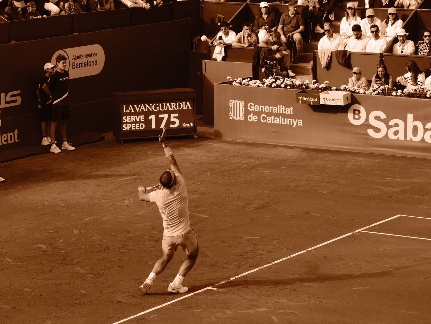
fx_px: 1631
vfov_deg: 11.3
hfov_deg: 15.0
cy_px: 161
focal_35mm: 131
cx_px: 197
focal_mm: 80
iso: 640
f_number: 8
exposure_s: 1/350
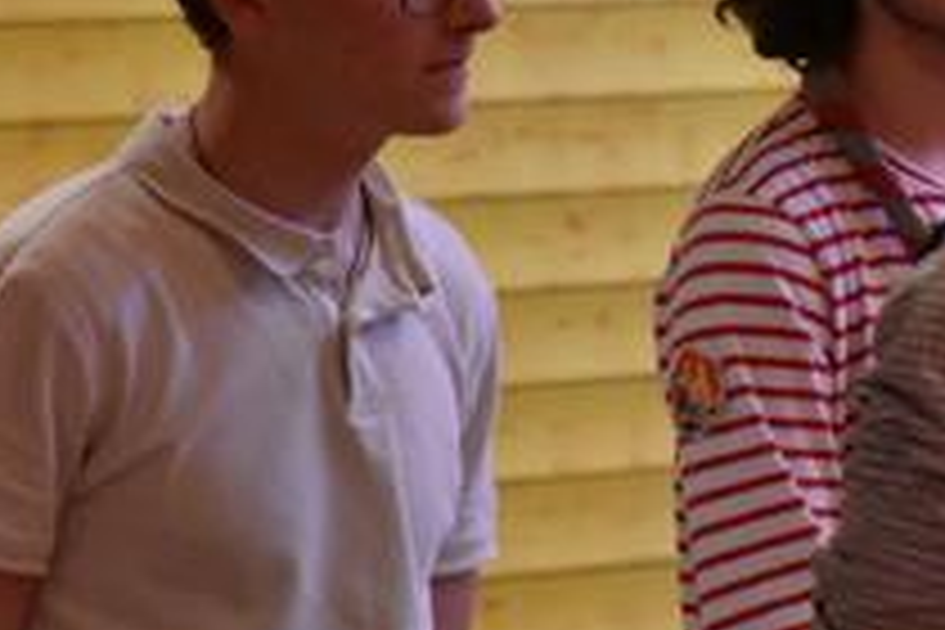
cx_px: 1161
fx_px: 14725
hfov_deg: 3.7
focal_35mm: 561
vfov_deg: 2.5
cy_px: 169
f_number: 5.6
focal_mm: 112
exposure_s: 1/60
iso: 4500
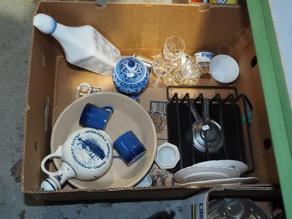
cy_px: 110
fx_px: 321
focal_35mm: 38
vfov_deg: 37.7
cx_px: 146
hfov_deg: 49.0
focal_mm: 19
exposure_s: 1/60
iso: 2000
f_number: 5.6
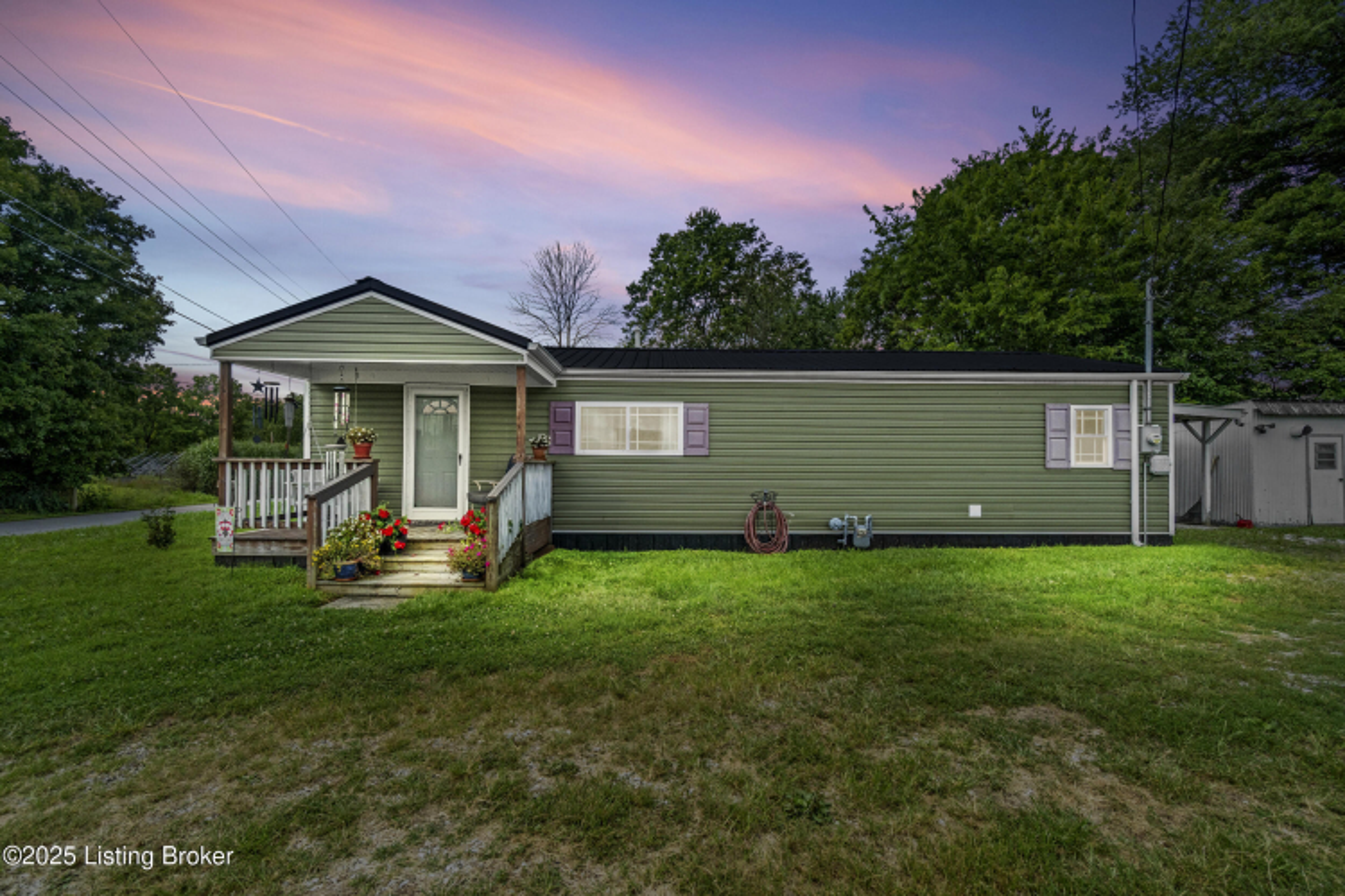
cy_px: 448
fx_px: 560
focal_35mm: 15
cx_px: 672
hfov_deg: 100.4
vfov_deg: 77.3
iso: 400
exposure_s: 1/250
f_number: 8
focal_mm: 10
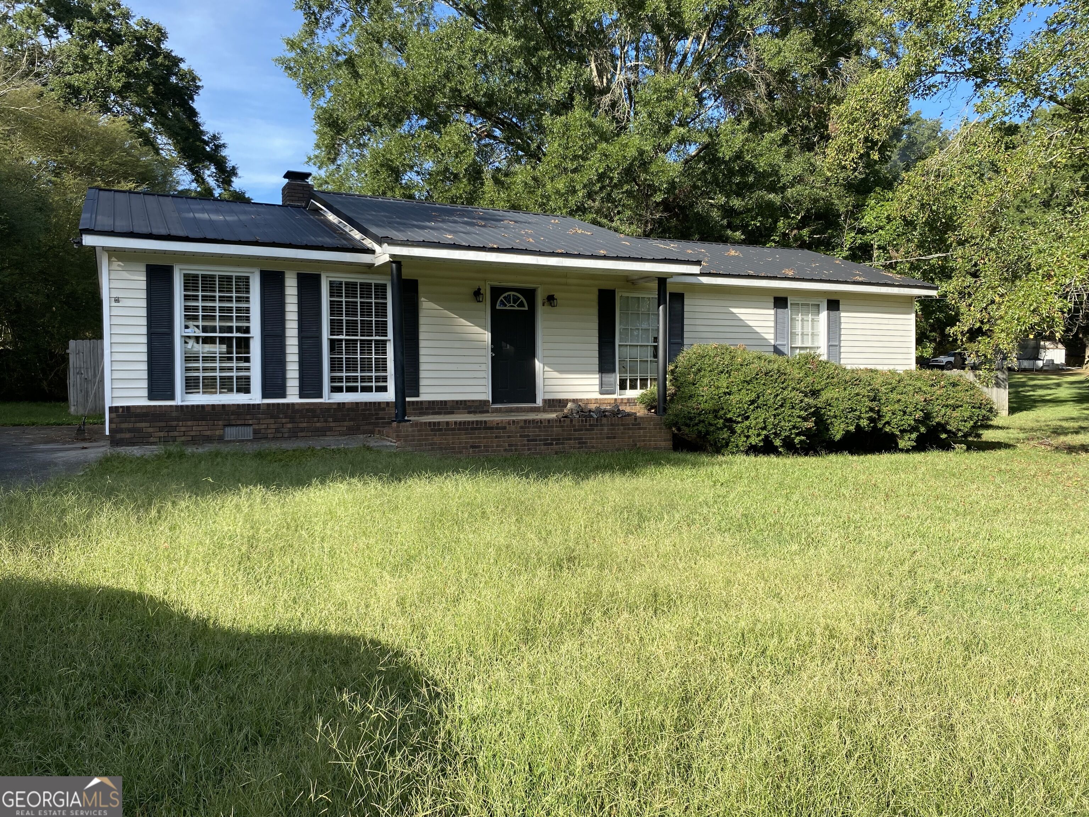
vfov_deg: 53.1
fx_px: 818
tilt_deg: -2.7
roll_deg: +1.5
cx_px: 544
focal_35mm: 26
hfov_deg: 67.3
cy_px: 408
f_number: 1.8
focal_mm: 4.25
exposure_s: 1/1025
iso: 32
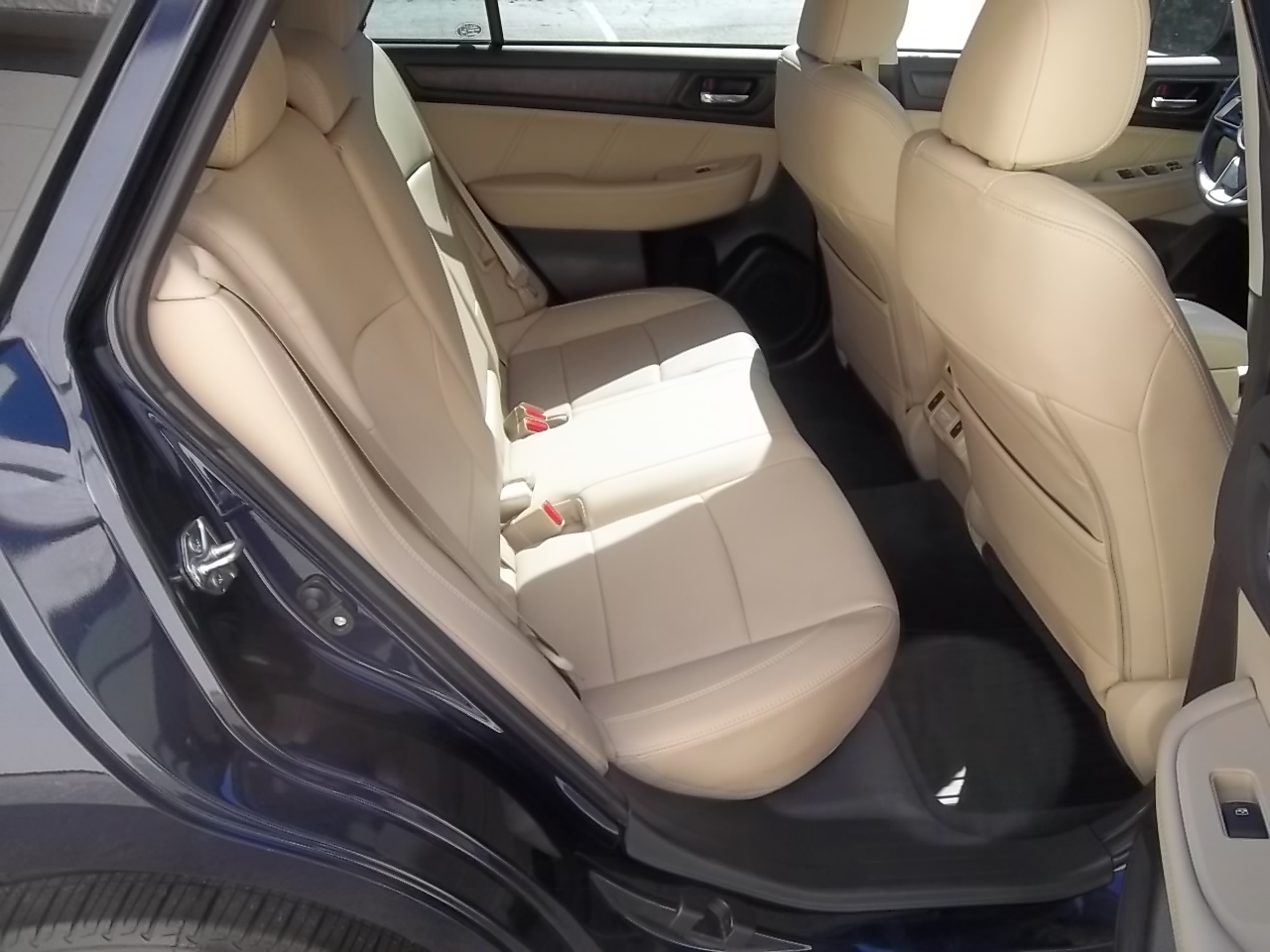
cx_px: 635
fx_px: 1027
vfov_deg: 49.7
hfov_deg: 63.4
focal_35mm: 28
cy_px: 476
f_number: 3.5
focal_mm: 5.05
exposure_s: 1/125
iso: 64
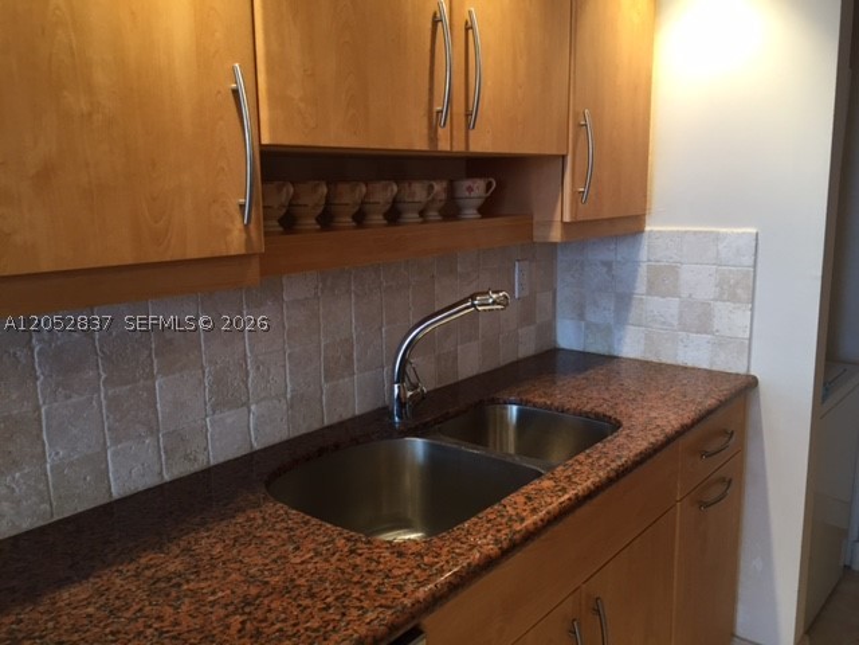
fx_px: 720
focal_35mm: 29
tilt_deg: -9.0
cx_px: 430
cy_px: 322
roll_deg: +2.5
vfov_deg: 48.2
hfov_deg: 61.7
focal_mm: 4.15
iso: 100
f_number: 2.2
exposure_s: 1/30
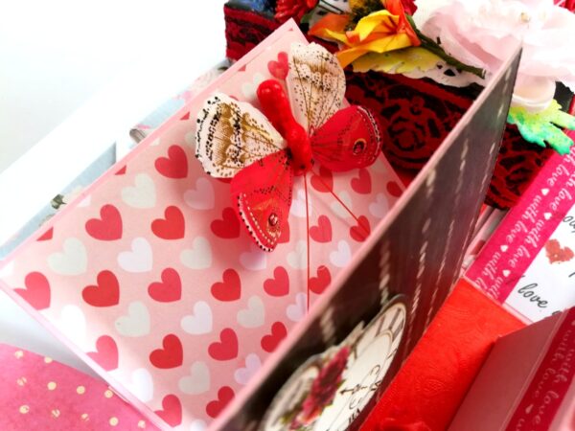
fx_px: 432
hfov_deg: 67.3
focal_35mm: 26
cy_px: 216
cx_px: 288
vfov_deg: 53.1
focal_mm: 3.83
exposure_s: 1/33.3
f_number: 2.2
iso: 80
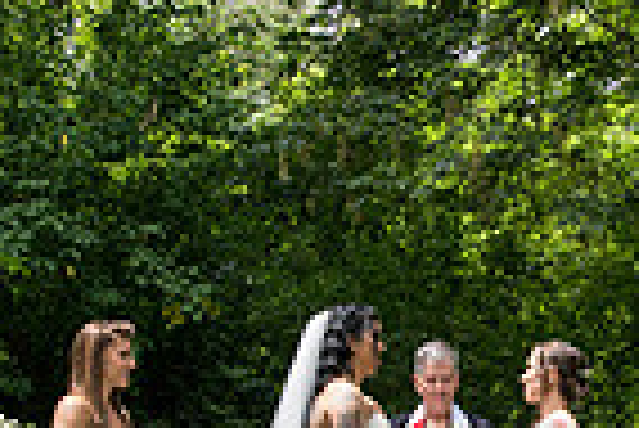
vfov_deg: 13.8
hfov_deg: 20.5
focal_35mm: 98
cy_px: 444
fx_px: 1741
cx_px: 526
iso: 500
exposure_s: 1/400
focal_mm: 24
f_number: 5
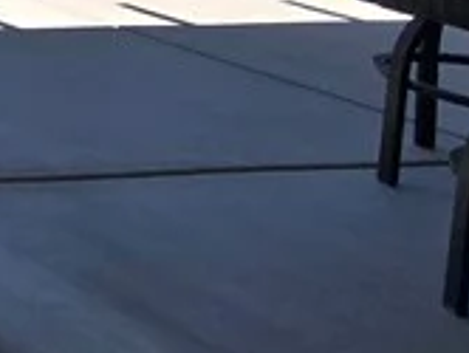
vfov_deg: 14.5
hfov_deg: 12.6
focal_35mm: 80
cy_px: -404
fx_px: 1085
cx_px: -839
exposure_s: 1/1472
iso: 50
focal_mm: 2.2
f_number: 2.2
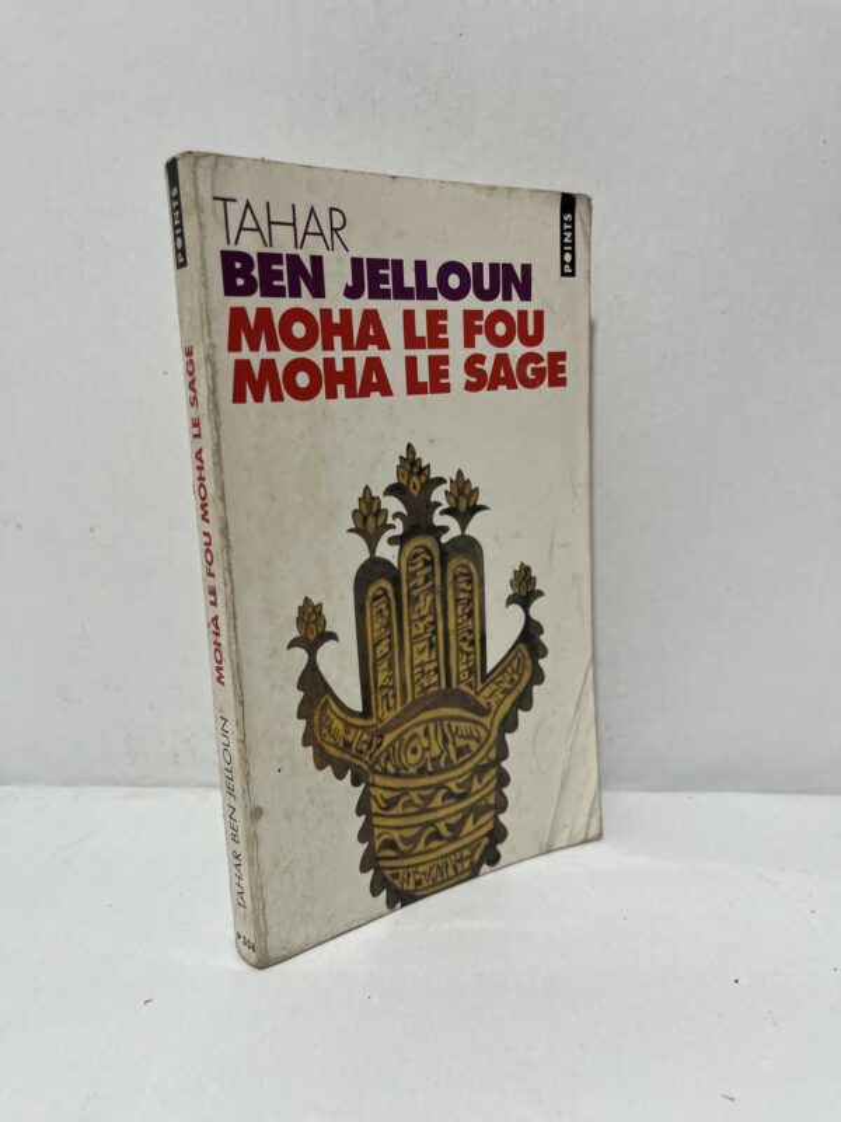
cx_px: 420
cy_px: 561
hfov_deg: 53.1
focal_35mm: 26
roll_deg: -0.6
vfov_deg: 67.3
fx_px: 842
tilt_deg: -14.6
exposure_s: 1/100
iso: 125
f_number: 1.6
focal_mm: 5.1
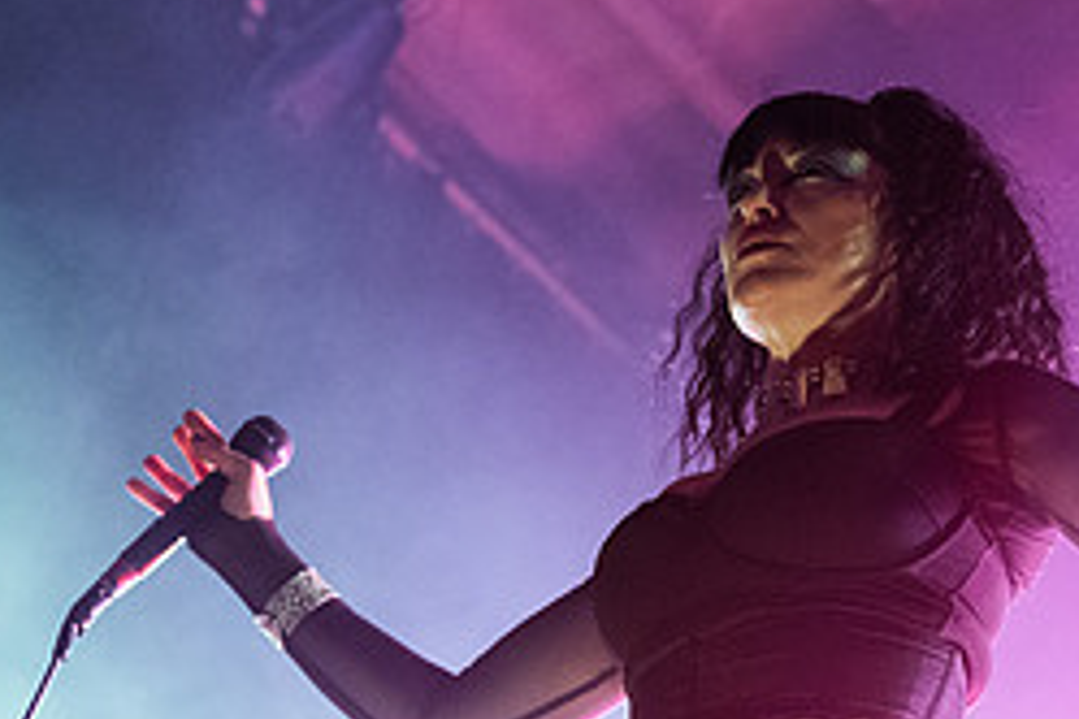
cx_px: 765
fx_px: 2757
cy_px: 478
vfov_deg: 14.8
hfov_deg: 22.0
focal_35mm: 92
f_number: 3.2
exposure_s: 1/320
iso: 3200
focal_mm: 36
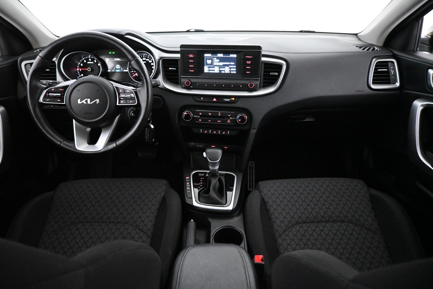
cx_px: 216
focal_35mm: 24
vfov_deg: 53.1
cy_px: 144
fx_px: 289
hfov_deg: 73.7
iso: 9000
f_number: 3.5
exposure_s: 1/60
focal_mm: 16
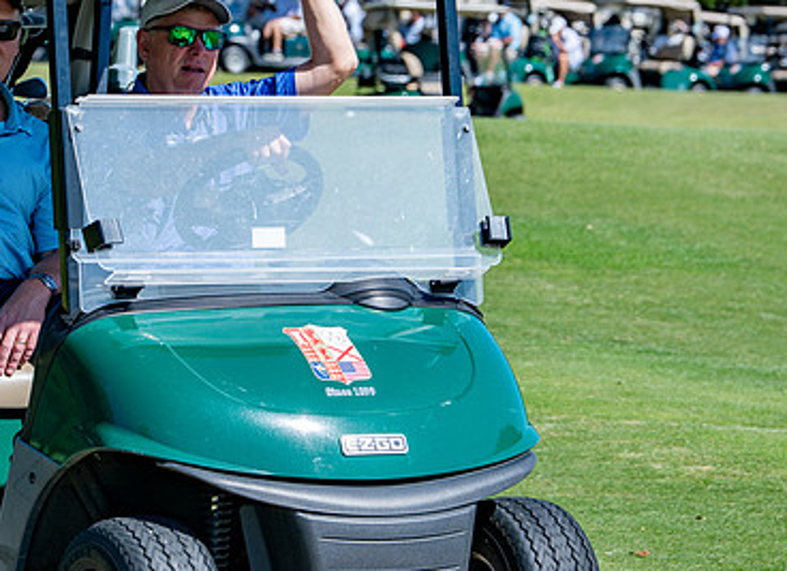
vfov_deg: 6.4
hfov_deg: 8.9
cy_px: 171
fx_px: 5078
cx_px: 215
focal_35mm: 226
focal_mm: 112
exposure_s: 1/640
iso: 125
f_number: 5
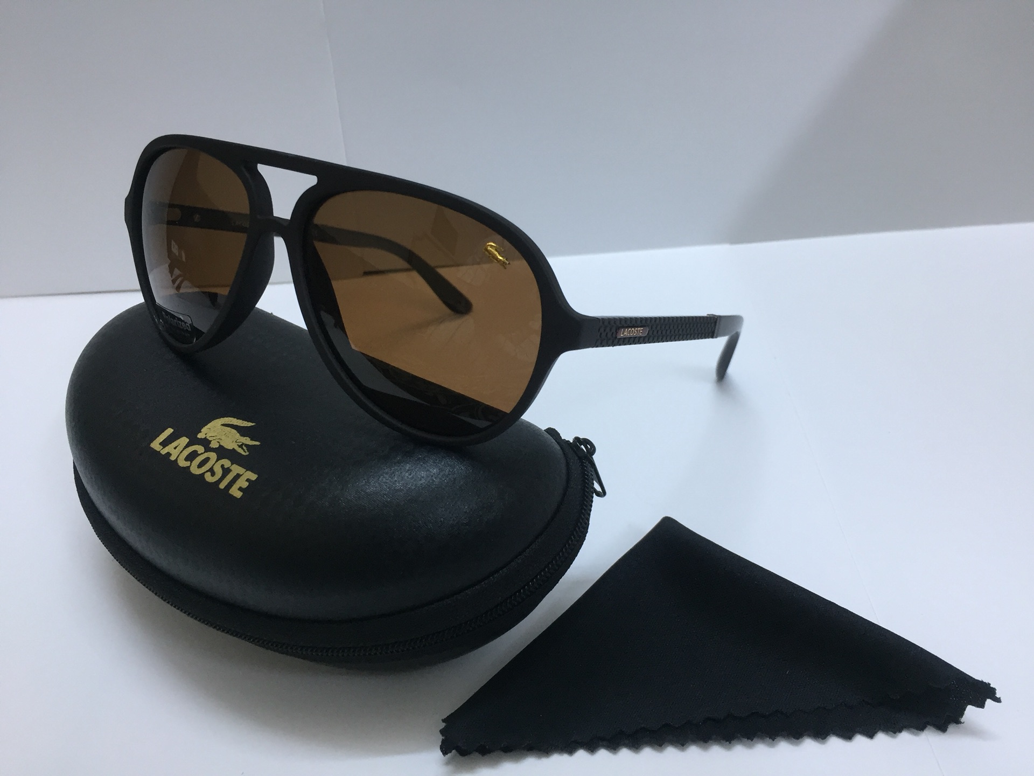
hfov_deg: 61.7
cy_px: 388
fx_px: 866
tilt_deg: -33.6
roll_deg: +3.3
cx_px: 517
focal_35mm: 29
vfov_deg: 48.2
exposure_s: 1/30
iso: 64
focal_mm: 4.15
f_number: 2.2
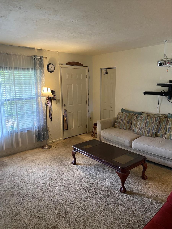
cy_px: 114
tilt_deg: -9.8
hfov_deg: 53.1
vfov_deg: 67.3
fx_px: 172
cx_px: 86
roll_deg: +0.5
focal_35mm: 26
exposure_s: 1/60
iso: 400
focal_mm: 4.25
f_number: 1.8
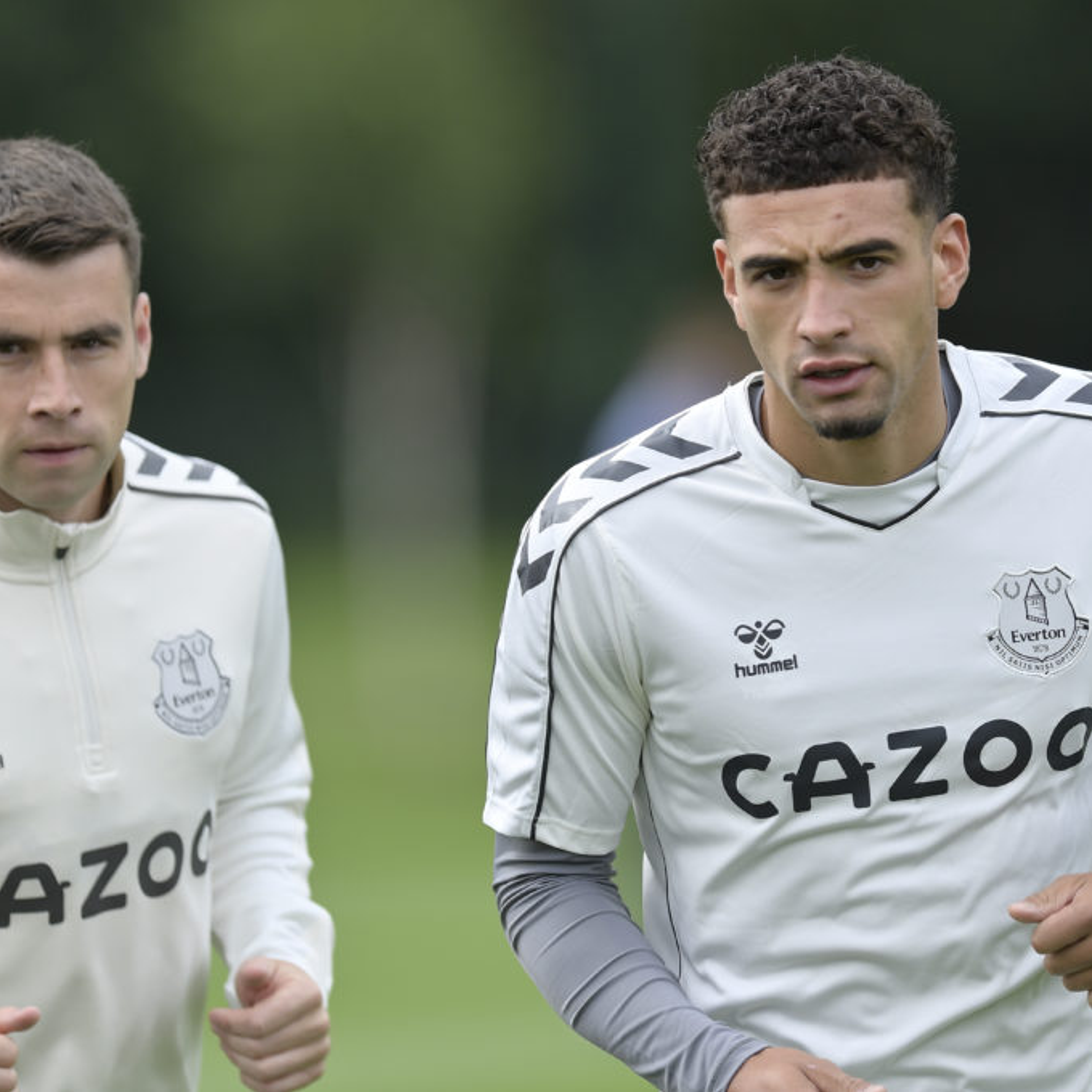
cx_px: 549
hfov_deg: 3.4
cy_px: 545
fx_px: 18273
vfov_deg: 3.4
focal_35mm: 512
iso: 100
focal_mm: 400
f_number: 2.8
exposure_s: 1/1250
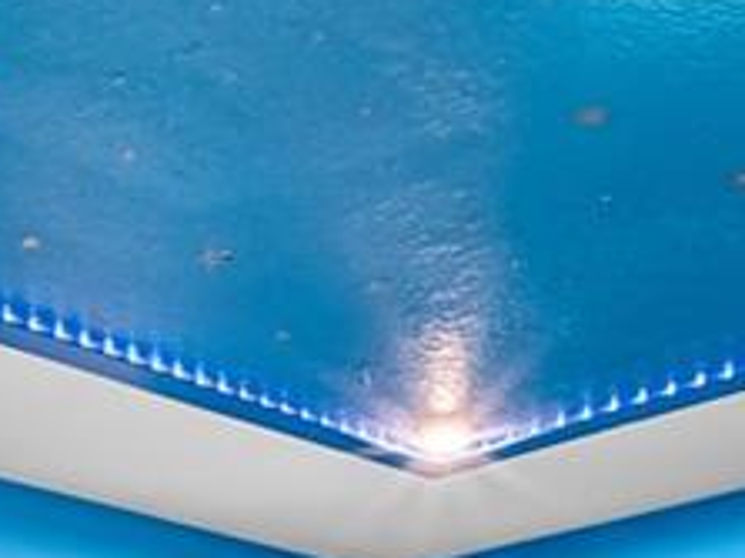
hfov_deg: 22.8
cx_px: 23
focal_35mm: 83
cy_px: 1073
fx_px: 1785
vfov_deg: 14.9
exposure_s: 1/2.5
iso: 1000
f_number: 5.6
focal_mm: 12
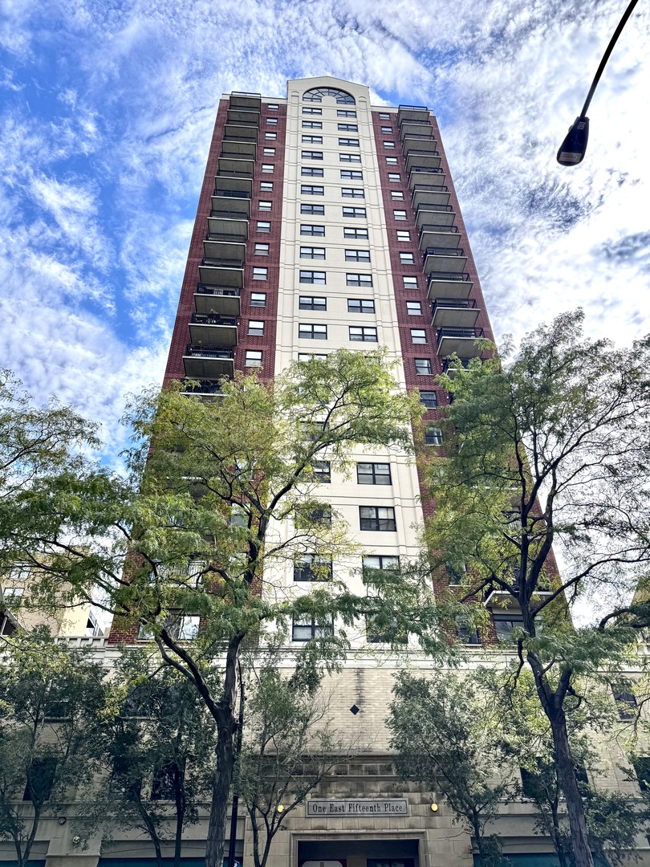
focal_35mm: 24
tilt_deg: +38.3
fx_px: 601
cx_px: 325
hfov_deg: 56.8
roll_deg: +1.2
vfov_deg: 71.6
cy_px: 434
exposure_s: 1/3802
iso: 80
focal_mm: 6.76
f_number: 1.78
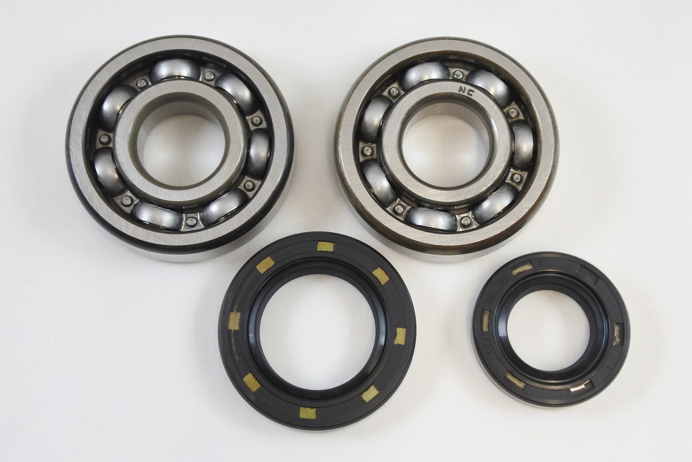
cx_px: 346
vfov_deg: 24.6
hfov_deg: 36.2
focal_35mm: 55
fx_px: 1057
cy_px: 231
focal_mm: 20.6
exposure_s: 1/125
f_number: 4.8
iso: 640
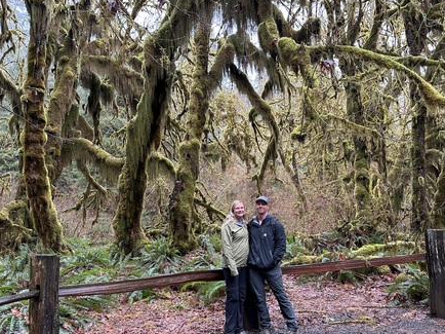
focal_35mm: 31
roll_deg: +2.8
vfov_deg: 45.4
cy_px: 180
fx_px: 398
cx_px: 233
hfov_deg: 58.4
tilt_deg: +6.8
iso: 160
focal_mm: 6.86
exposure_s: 1/121
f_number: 1.78
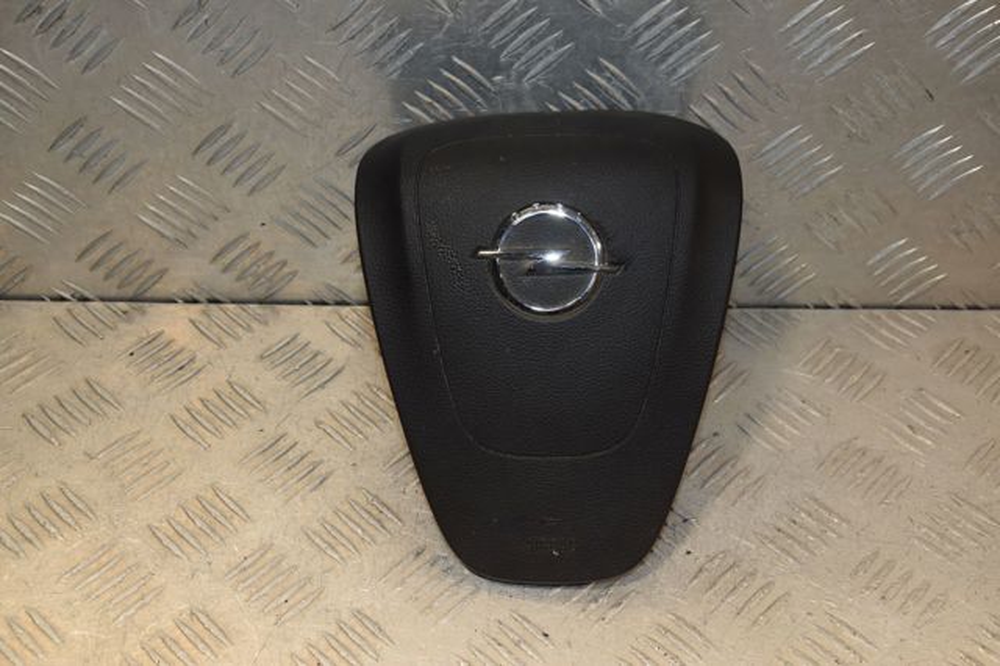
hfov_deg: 37.9
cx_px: 500
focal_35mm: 52
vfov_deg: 25.7
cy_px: 333
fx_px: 1458
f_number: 8
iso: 800
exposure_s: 1/200
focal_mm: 35
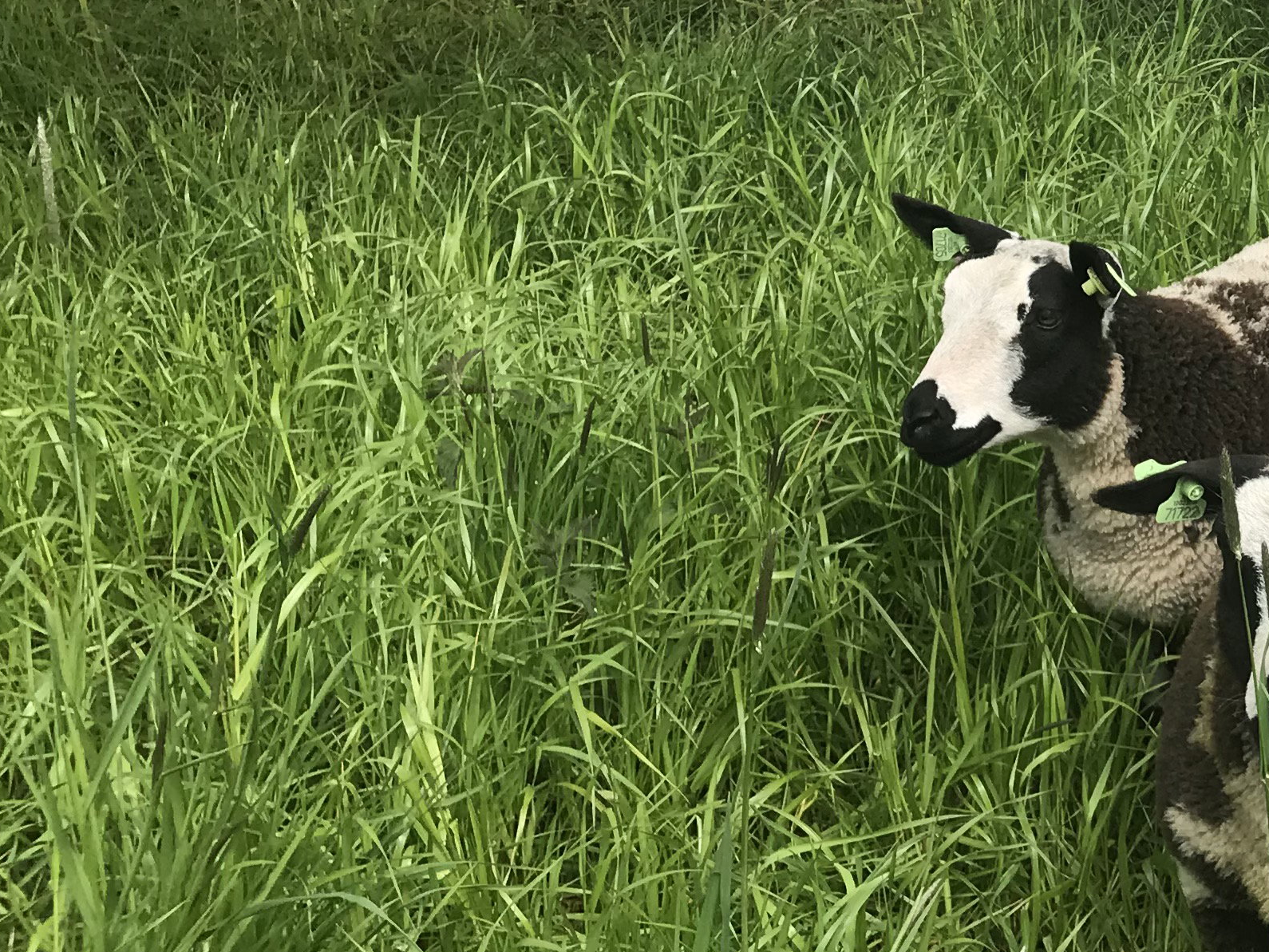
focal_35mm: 71
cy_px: 217
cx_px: 1482
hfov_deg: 25.0
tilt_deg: -13.7
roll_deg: +1.5
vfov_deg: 20.5
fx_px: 2603
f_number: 1.8
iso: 20
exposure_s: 1/725
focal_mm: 3.99
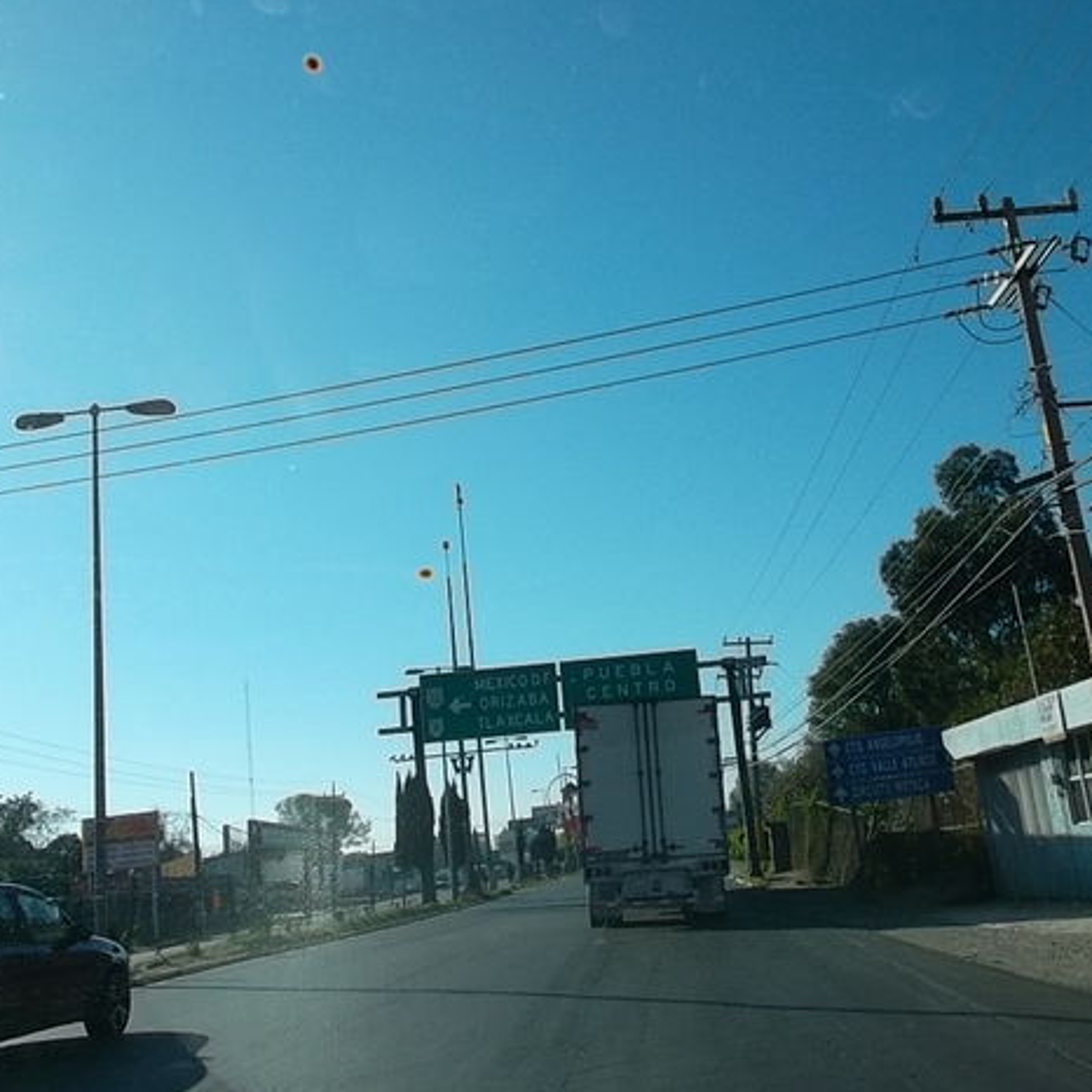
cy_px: 553
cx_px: 602
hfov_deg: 48.4
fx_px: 1213
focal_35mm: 34
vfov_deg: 48.4
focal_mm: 4.1
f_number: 5.6
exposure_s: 1/450
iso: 80
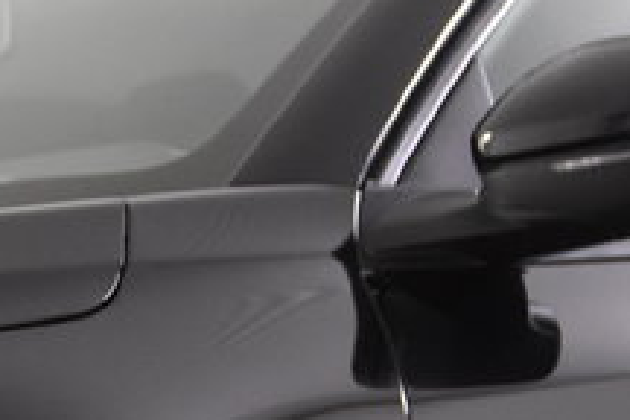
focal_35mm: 213
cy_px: 841
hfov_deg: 9.5
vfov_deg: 6.3
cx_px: -143
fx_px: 3727
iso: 1600
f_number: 3.5
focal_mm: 24
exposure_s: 1/50
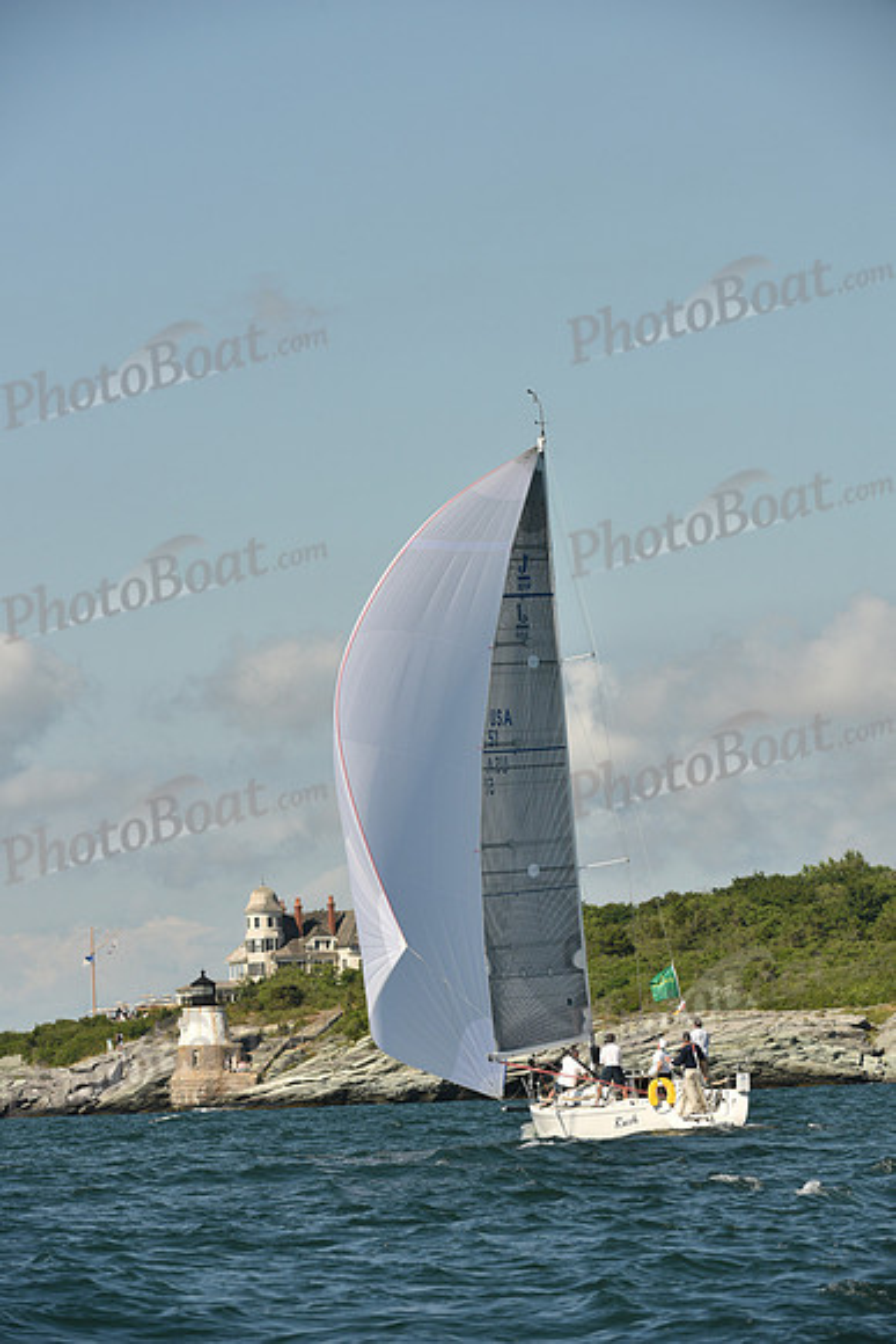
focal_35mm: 200
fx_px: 7462
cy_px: 672
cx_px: 448
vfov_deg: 10.3
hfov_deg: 6.9
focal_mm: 200
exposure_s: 1/1000
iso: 250
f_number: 8
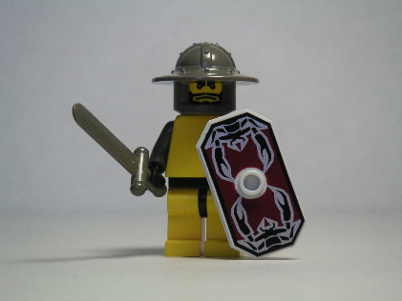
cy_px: 150
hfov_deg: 17.6
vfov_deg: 13.2
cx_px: 201
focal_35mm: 112
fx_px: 1301
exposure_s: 1/111
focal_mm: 17.1
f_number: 3.6
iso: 80
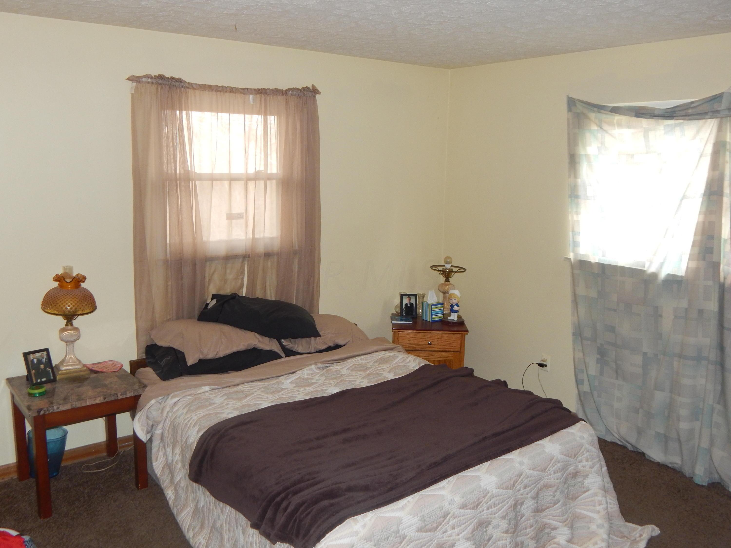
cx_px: 366
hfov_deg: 58.4
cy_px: 274
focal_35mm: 31
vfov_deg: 45.4
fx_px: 655
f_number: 3.2
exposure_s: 1/30
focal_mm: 5.6
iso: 200
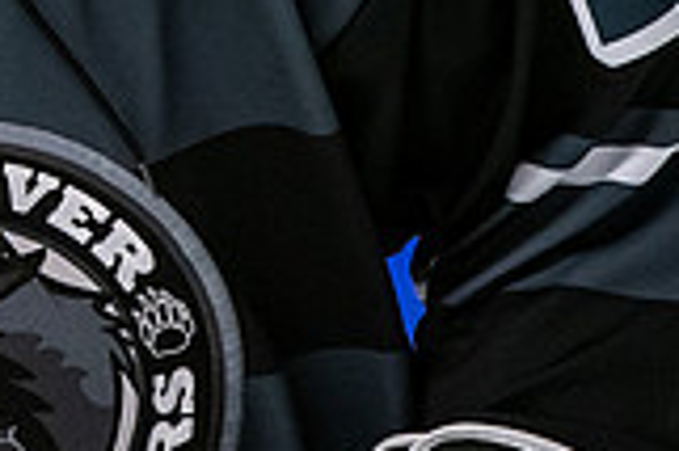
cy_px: -390
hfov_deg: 1.6
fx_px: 24080
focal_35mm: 1278
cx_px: -284
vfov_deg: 1.1
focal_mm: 200
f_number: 2.8
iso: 1600
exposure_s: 1/800
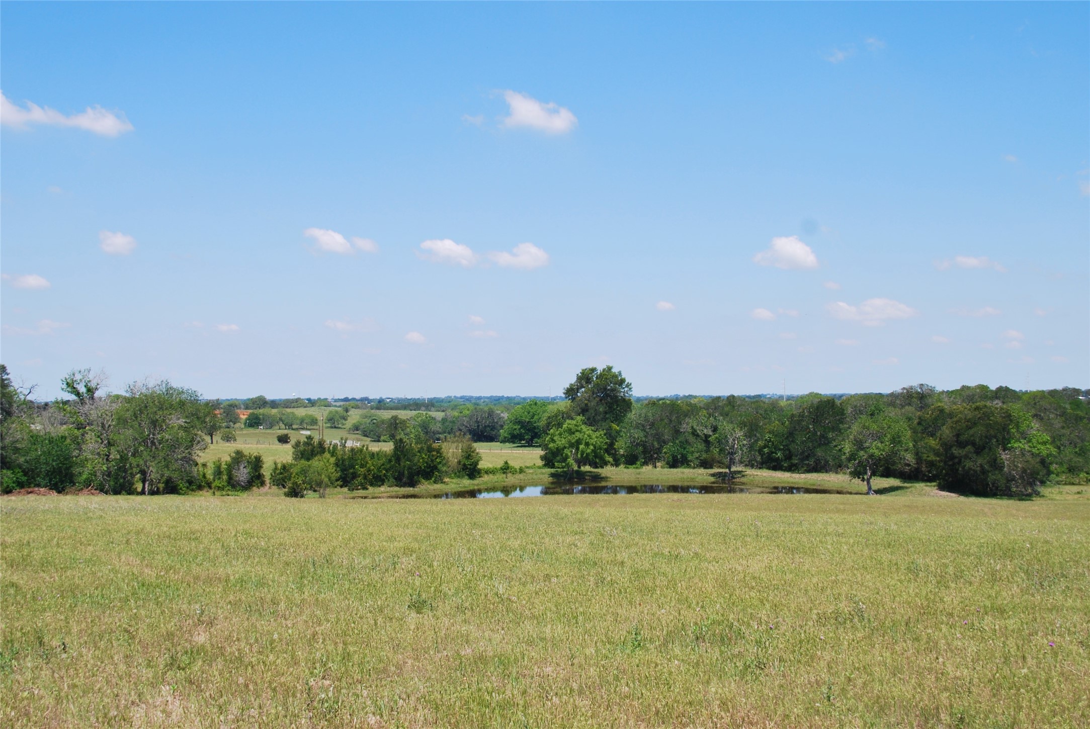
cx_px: 545
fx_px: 1318
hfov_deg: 44.9
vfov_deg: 30.9
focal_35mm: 44
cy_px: 364
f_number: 8
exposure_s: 1/250
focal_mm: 29
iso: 100
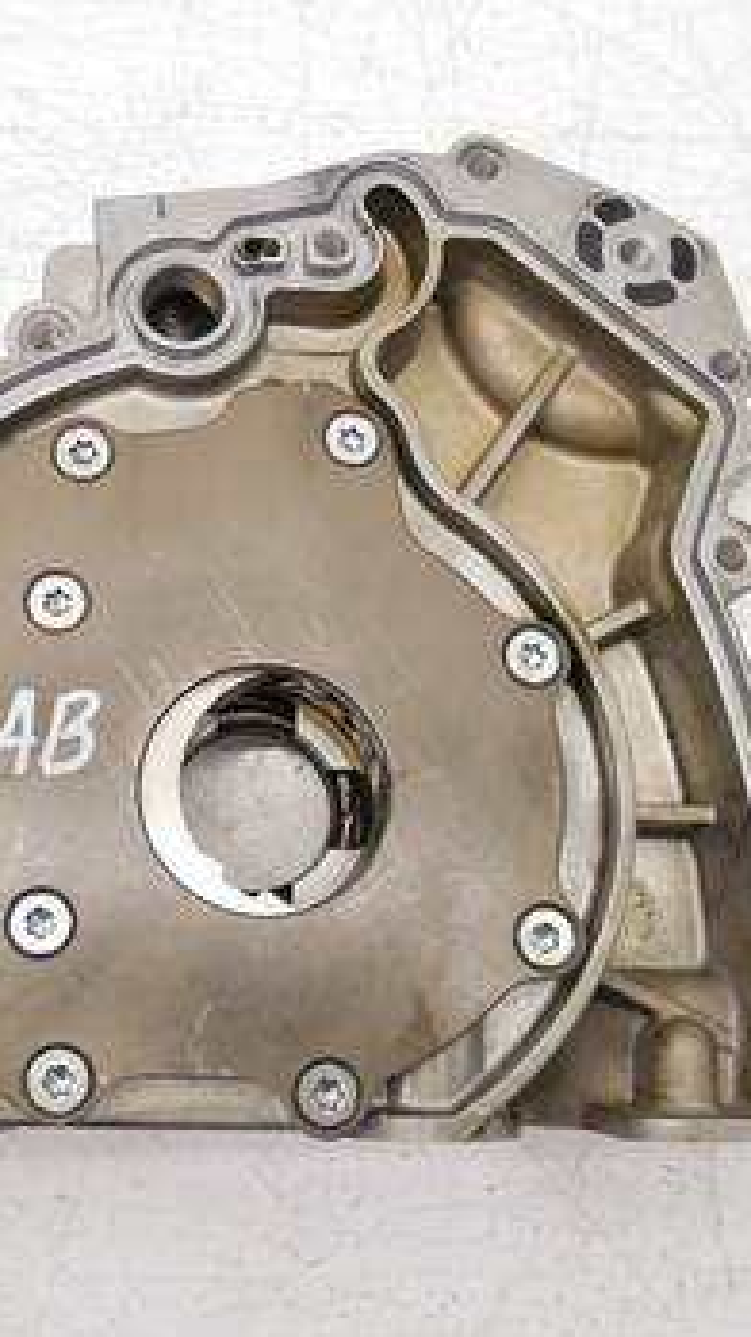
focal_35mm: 36
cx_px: 299
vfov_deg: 55.3
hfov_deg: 32.7
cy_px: 659
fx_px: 1276
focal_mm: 12
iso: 500
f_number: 3.5
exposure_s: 1/60
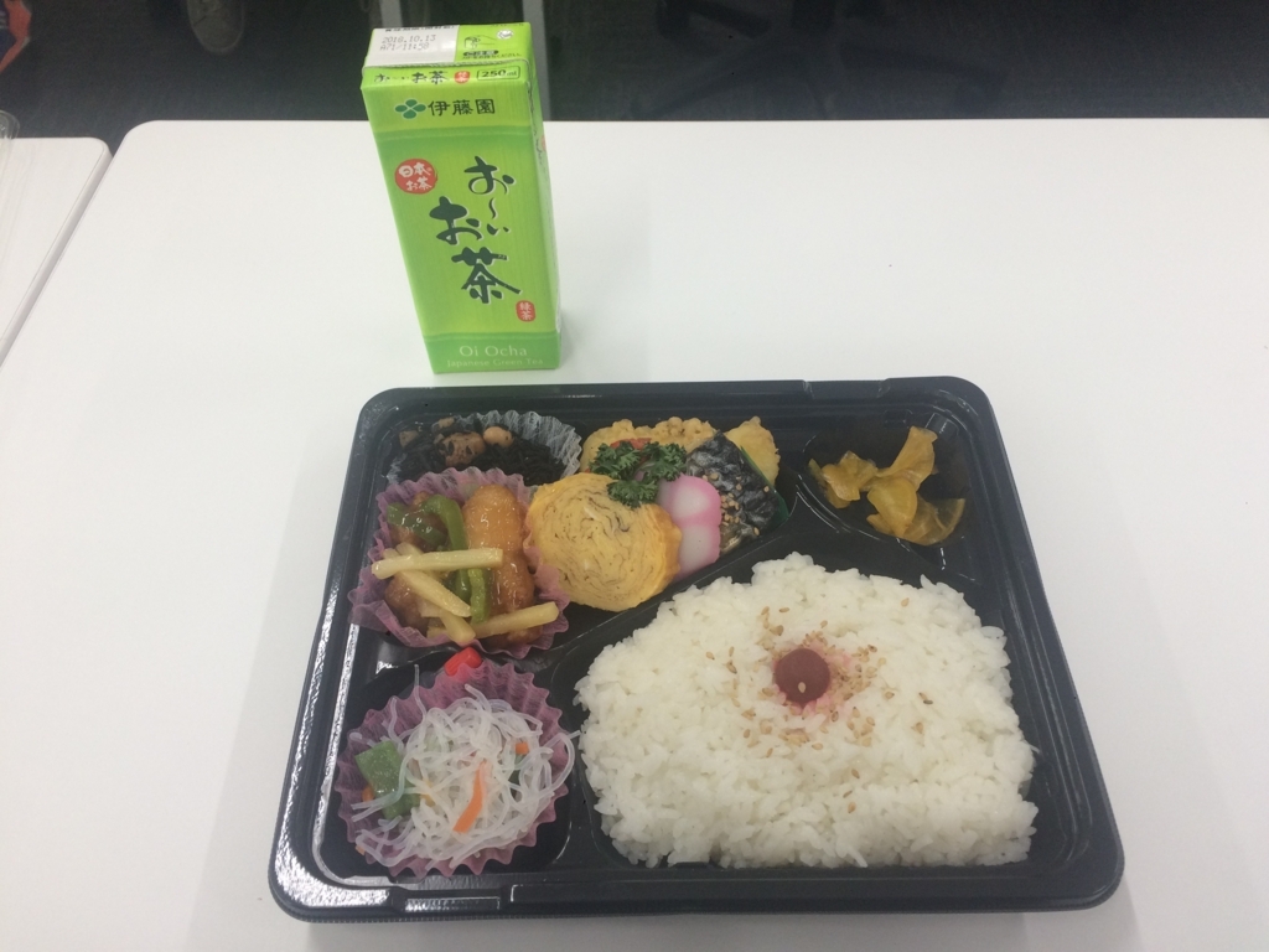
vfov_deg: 48.2
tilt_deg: -54.1
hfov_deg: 61.7
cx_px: 634
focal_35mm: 29
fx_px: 1063
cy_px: 476
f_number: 2.2
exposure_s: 1/120
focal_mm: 4.15
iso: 64
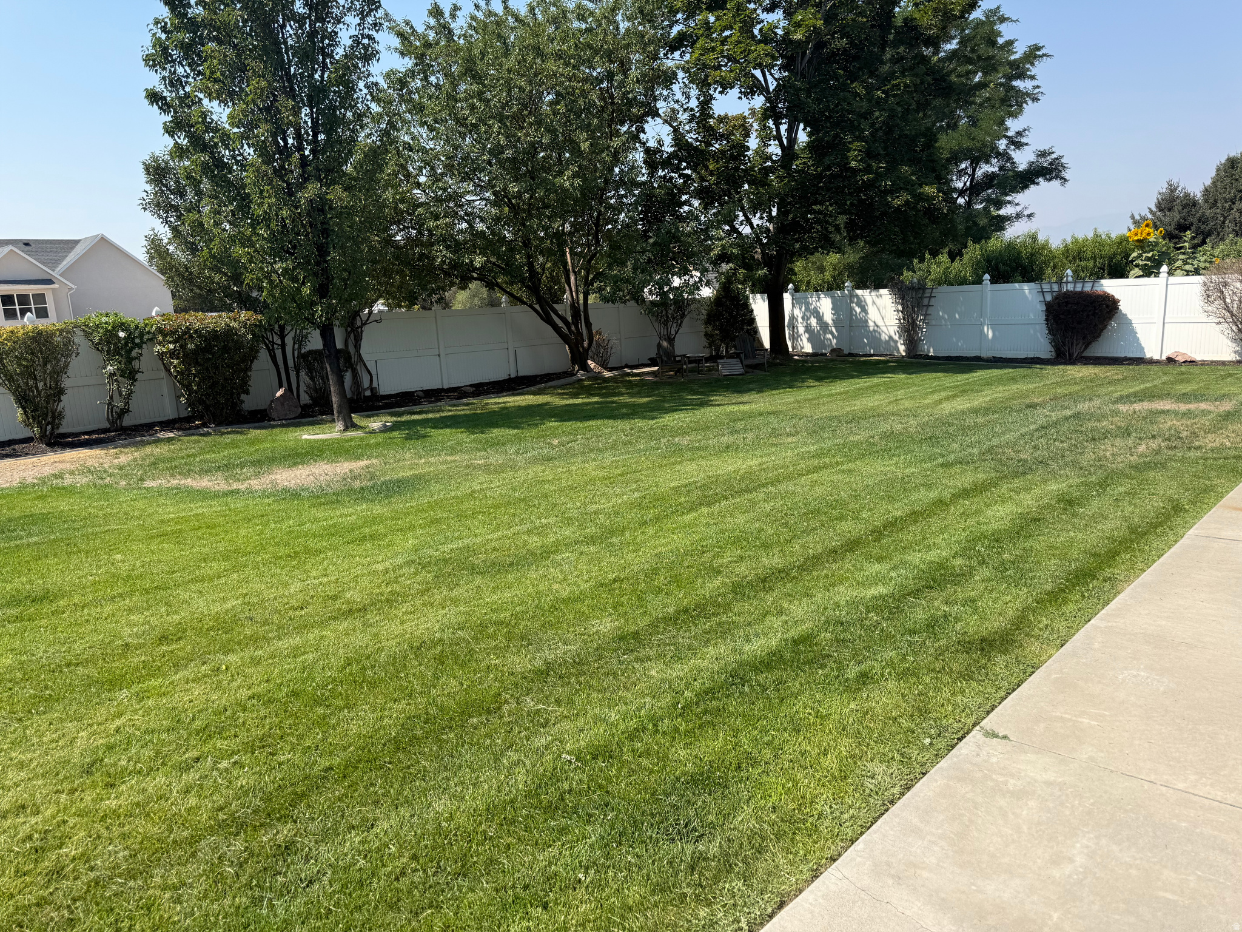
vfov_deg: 56.8
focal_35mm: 24
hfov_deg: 71.6
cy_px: 466
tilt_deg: -9.5
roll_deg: +4.8
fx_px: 861
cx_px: 621
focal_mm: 6.76
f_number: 1.78
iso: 80
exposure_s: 1/3145
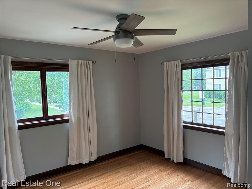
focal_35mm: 26
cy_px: 94
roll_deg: +1.4
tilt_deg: -5.0
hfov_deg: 67.3
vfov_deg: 53.1
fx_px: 189
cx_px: 126
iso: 125
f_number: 1.6
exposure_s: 1/80
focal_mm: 5.96
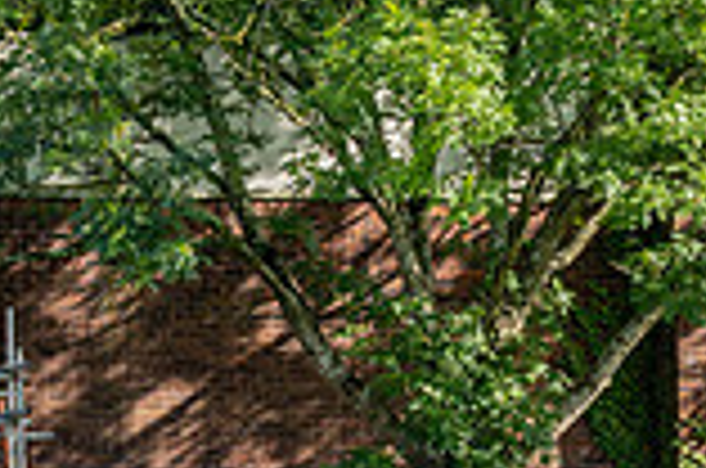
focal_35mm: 411
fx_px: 8044
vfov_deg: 3.3
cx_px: 148
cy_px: 850
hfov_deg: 5.0
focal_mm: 74
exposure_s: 1/2500
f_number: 4
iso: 400
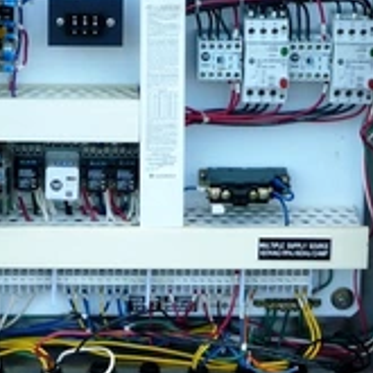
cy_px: 97
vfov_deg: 9.5
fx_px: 2243
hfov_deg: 9.5
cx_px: 131
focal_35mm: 184
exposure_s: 1/60
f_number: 5.7
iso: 125
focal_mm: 15.3
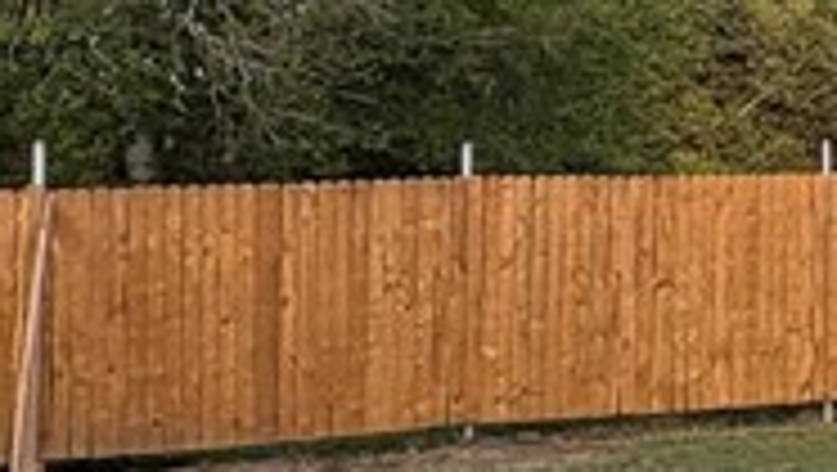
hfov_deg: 18.0
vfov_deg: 14.3
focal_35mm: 84
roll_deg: +2.3
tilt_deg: +6.3
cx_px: 1647
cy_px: 85
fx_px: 1866
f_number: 2.2
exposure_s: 1/397
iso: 40
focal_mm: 2.22
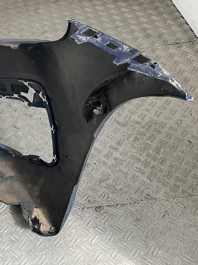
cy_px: 86
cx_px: -45
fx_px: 420
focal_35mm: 55
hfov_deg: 24.0
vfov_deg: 34.6
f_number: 1.8
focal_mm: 3
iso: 16
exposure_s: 1/211
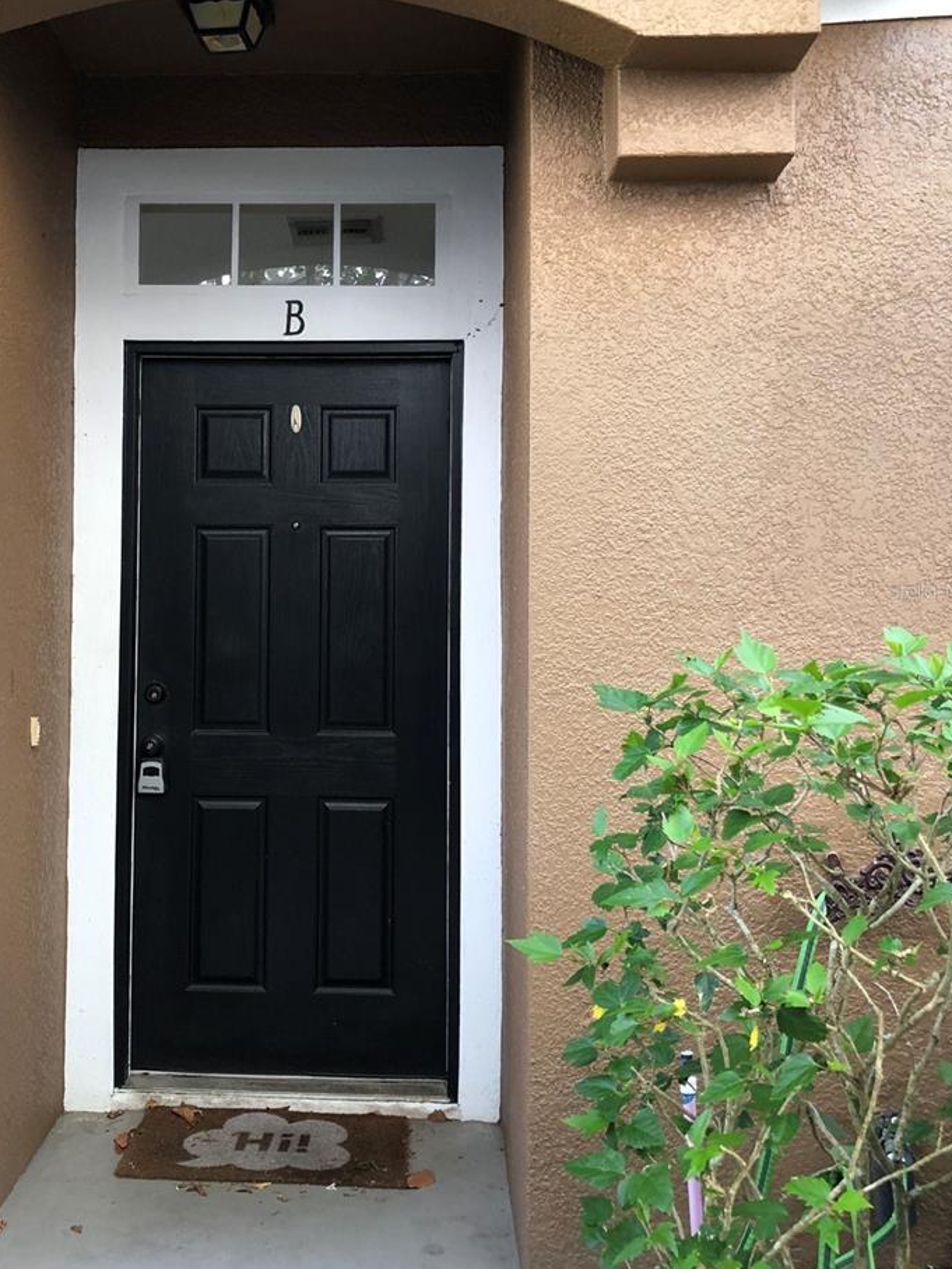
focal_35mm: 37
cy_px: 590
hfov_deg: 38.4
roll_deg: -0.3
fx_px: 1357
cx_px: 358
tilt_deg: +5.4
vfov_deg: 50.1
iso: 25
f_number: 1.8
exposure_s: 1/40
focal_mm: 3.99
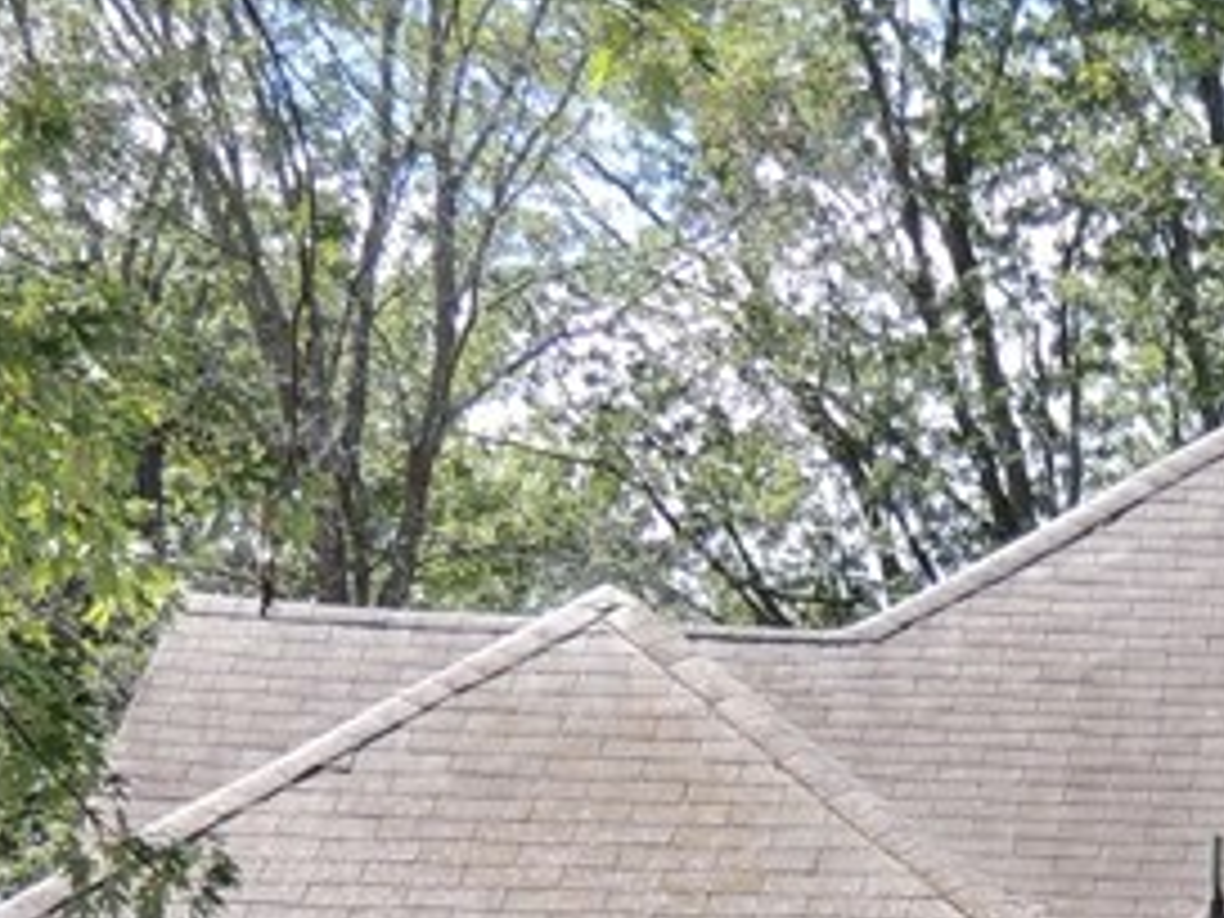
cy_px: 1611
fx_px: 5728
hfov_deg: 11.9
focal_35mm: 162
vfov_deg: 8.8
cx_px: 1454
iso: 100
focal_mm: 7.6
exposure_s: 1/320
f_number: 3.4
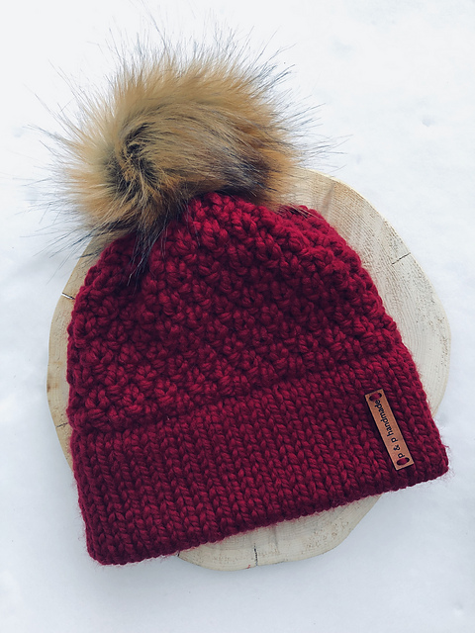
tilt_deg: -80.1
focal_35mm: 28
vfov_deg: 63.4
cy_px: 316
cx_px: 238
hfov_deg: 49.7
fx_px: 512
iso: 32
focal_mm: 3.99
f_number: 1.8
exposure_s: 1/30
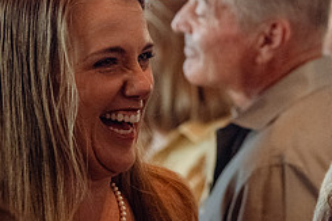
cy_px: 85
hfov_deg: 8.0
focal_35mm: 256
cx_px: 325
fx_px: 2359
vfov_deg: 5.4
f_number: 2.8
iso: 6400
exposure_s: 1/250
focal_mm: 90
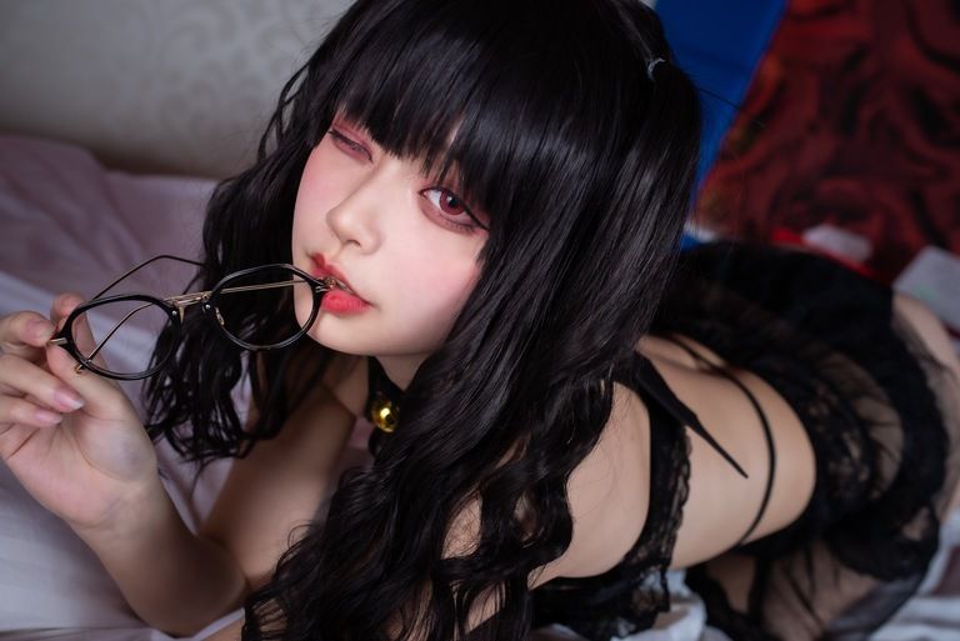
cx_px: 480
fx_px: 934
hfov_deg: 54.4
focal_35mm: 35
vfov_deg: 37.9
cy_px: 320
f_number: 4
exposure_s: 1/200
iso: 160
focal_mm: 35
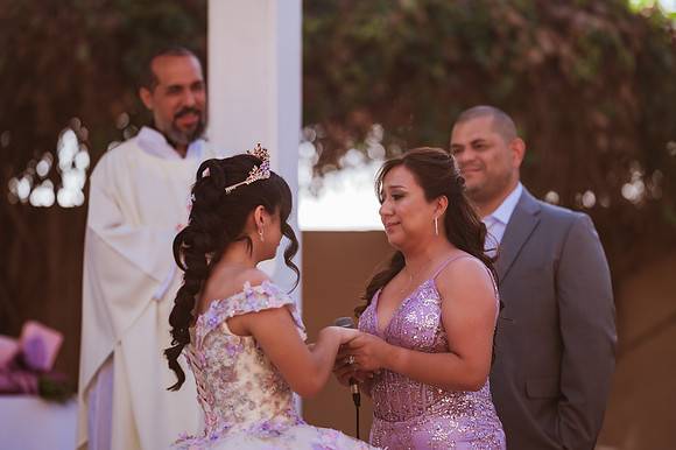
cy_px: 225
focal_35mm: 135
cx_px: 338
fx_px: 2533
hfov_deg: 15.2
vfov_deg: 10.1
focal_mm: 135
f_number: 1.8
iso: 100
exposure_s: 1/1000
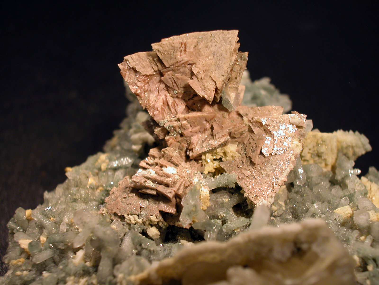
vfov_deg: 24.8
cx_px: 190
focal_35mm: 59
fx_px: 646
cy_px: 142
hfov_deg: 32.7
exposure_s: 1/32.9
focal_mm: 14.9
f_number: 3.8
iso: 100
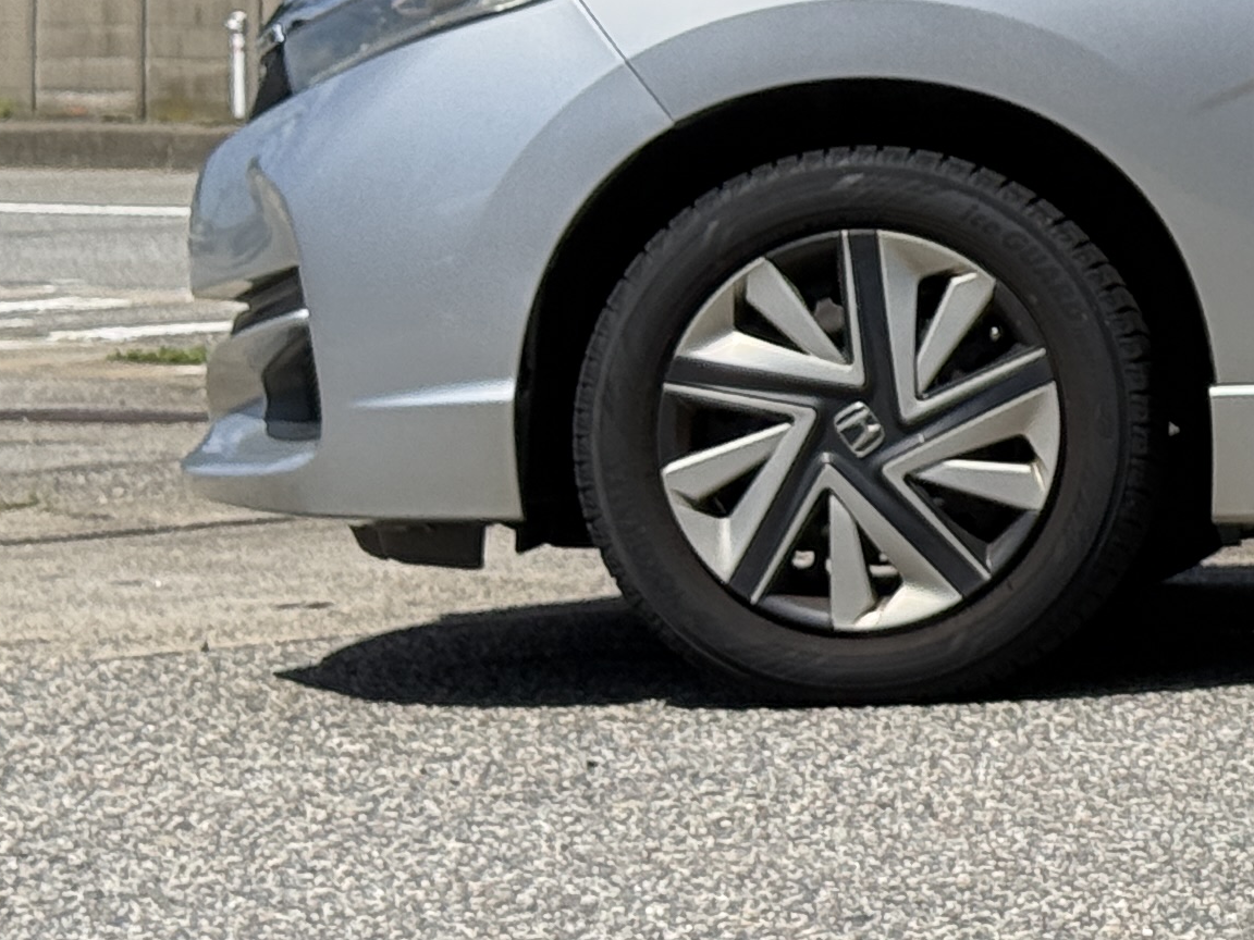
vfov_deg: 8.7
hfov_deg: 11.1
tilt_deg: +1.9
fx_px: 6086
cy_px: -159
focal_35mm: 168
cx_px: 2074
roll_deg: +0.3
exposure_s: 1/5208
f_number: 1.78
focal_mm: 6.76
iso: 64
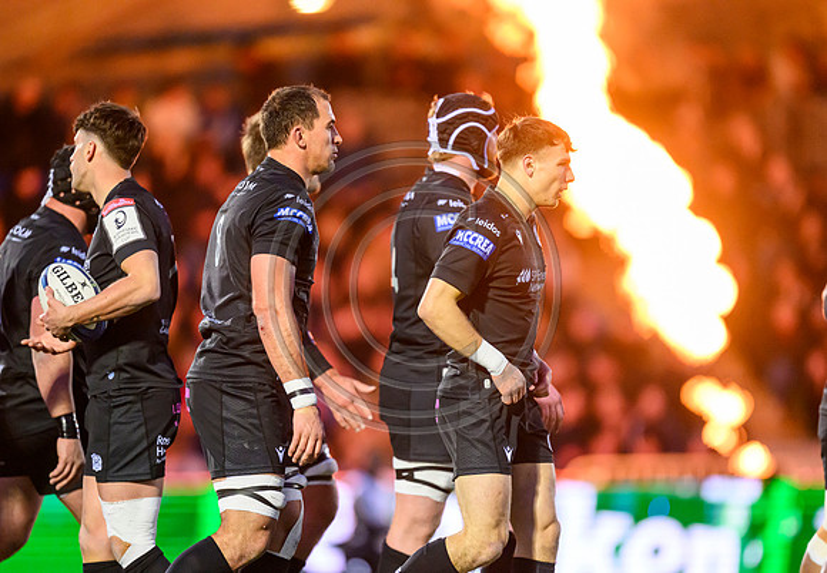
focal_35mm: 448
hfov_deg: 4.5
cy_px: 313
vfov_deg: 3.1
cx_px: 358
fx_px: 10426
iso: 6400
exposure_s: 1/1250
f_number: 2.8
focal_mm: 400
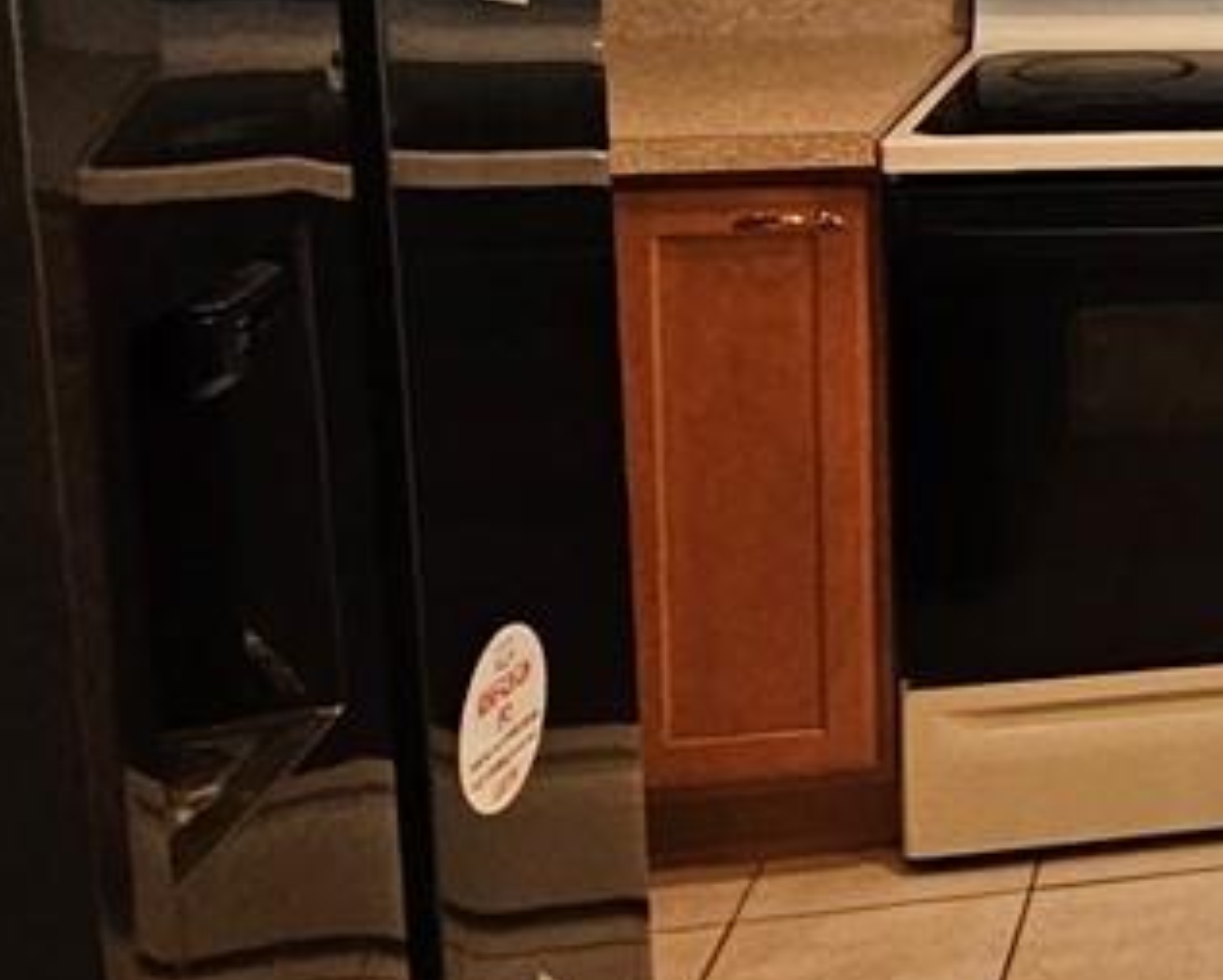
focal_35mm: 64
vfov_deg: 22.5
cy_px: -104
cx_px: 2434
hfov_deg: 18.8
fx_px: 2318
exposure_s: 1/60
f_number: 2.2
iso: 200
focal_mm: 2.2
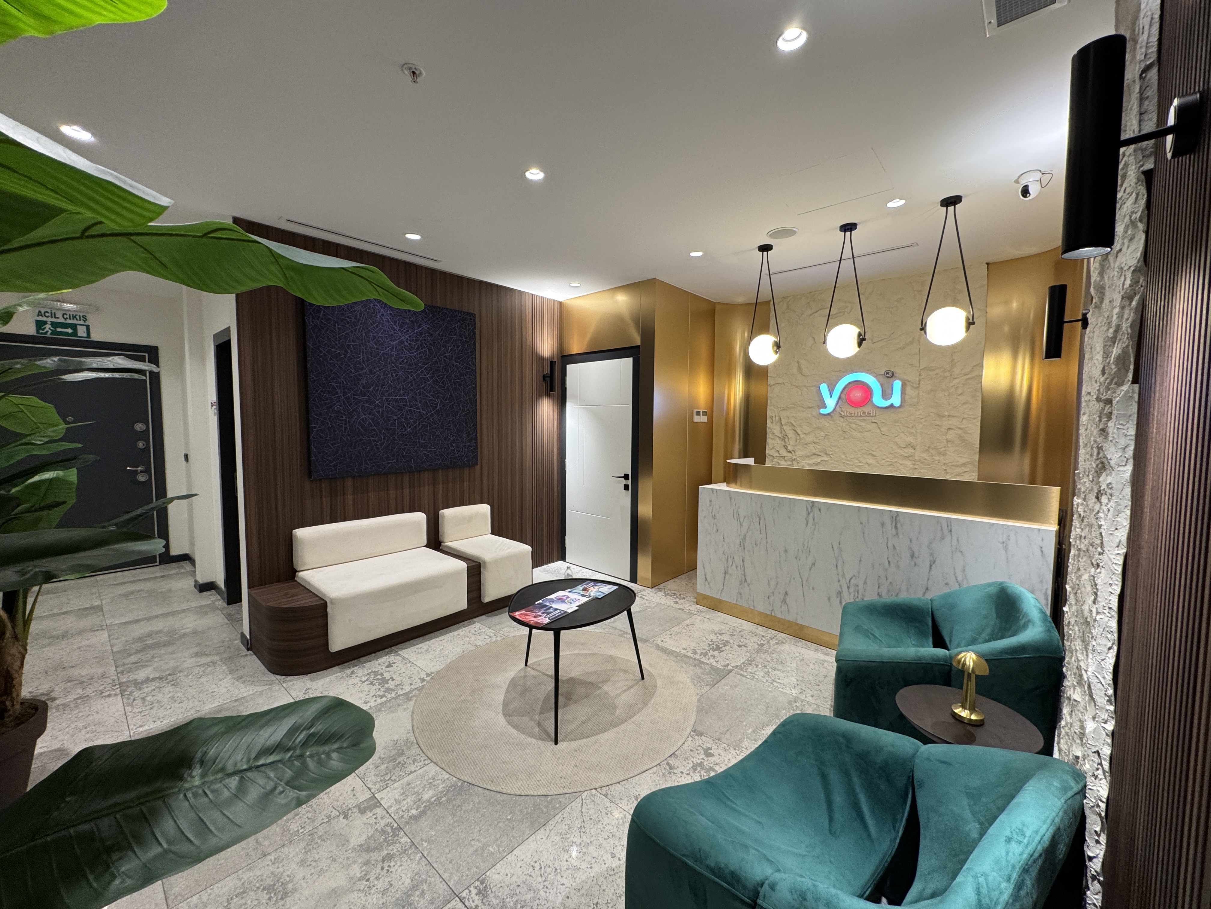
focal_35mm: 14
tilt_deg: -3.3
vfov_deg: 85.7
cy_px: 454
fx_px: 490
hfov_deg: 102.1
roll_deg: +0.1
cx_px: 606
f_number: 2.2
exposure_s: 1/50
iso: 160
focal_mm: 2.22
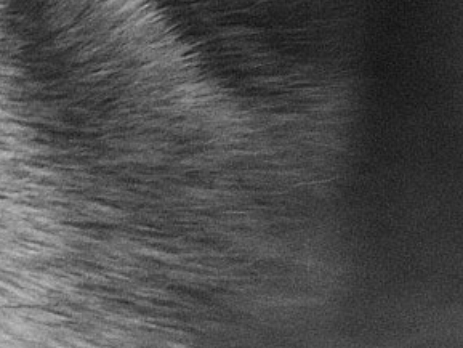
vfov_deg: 5.2
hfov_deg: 6.8
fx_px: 3773
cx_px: -495
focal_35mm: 282
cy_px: 444
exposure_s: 1/125
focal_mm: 35
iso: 400
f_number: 2
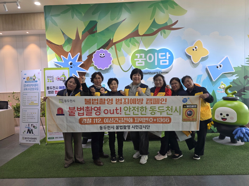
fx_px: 165
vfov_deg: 58.9
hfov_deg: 73.9
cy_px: 93
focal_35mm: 23
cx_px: 124
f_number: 1.7
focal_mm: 6.3
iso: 160
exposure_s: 1/120
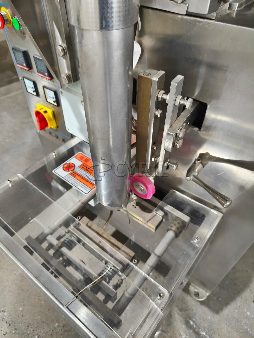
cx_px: 127
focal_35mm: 23
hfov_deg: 58.9
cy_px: 169
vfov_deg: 73.9
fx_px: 225
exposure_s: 1/20
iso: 1000
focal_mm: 5.56
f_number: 1.88
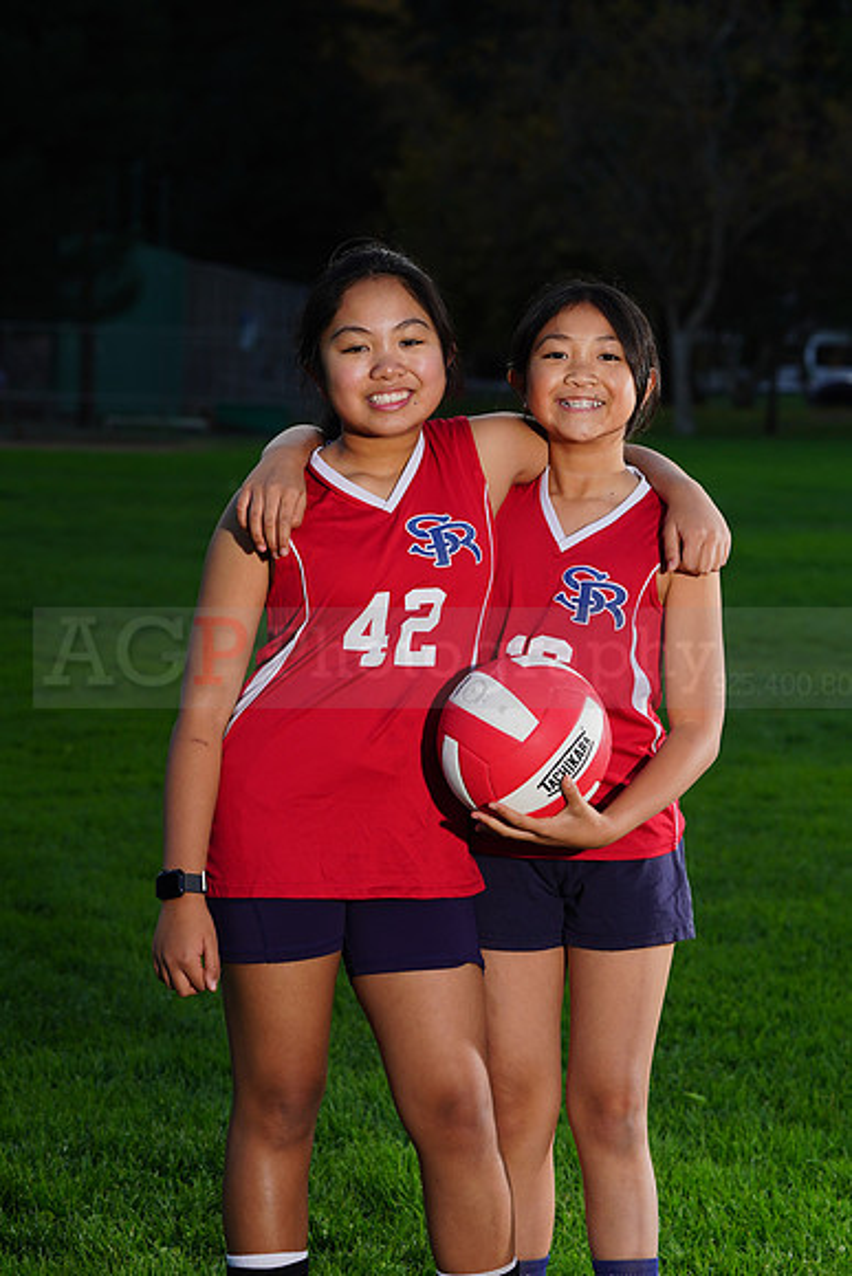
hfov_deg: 10.0
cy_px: 638
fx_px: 4860
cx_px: 426
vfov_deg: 15.0
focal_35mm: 137
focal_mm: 137
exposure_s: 1/250
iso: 200
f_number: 9
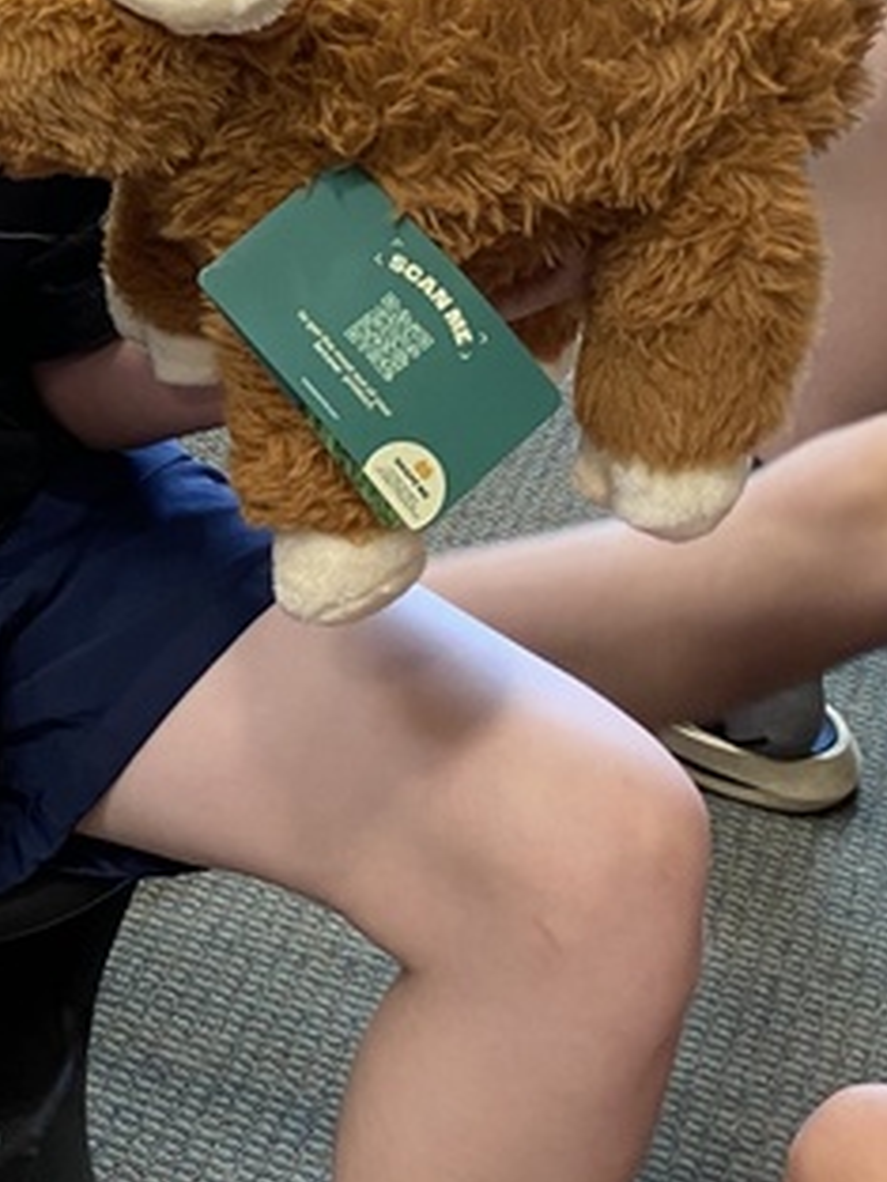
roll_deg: +0.2
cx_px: -434
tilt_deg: -18.0
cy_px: -57
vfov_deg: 22.0
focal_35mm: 85
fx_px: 2902
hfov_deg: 16.0
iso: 80
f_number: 1.8
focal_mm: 4.25
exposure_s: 1/60
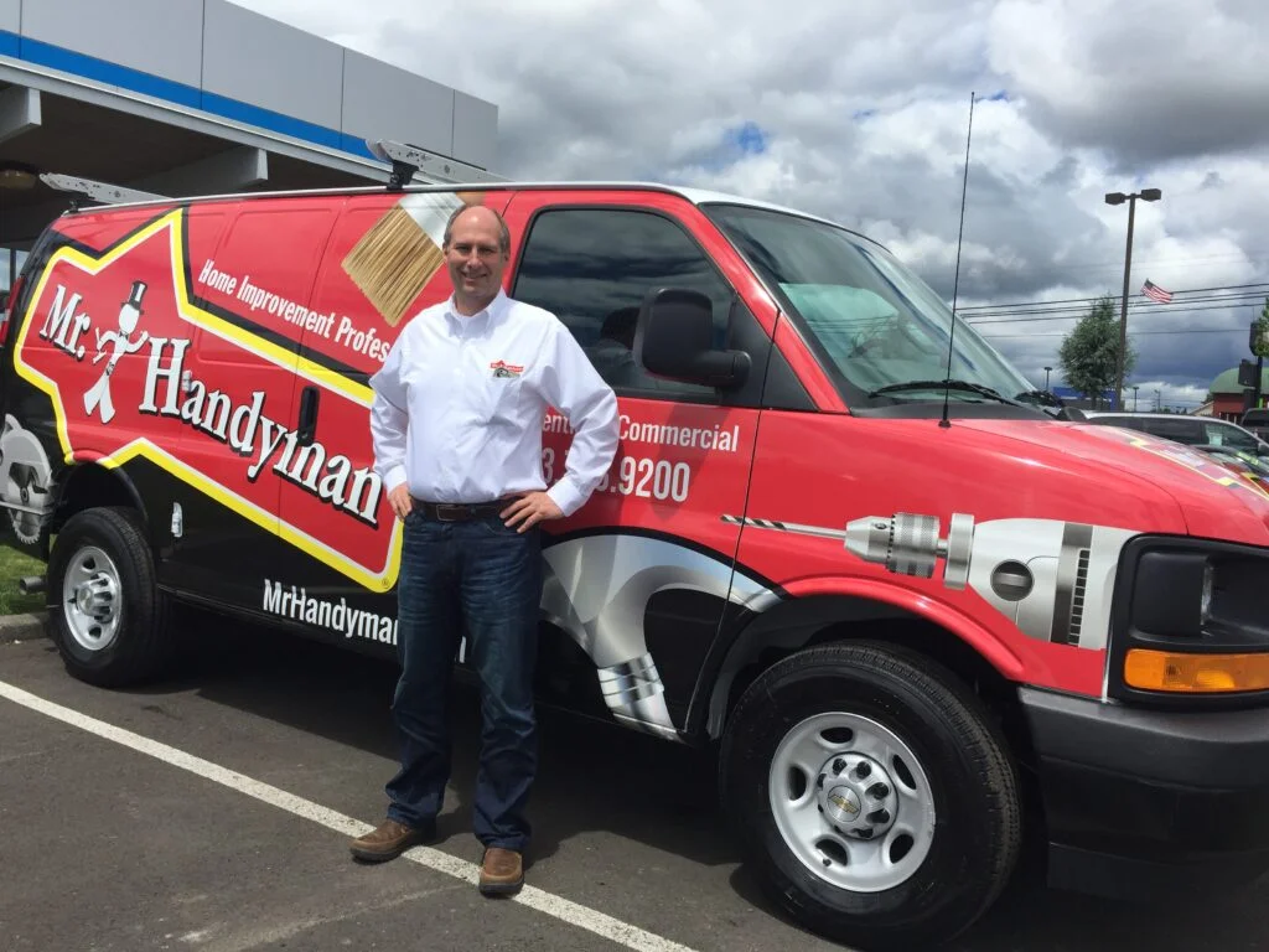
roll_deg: -3.8
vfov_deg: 48.2
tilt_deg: -5.0
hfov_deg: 61.7
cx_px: 634
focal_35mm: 29
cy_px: 476
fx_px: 1063
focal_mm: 4.15
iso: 32
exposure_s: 1/3049
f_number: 2.2
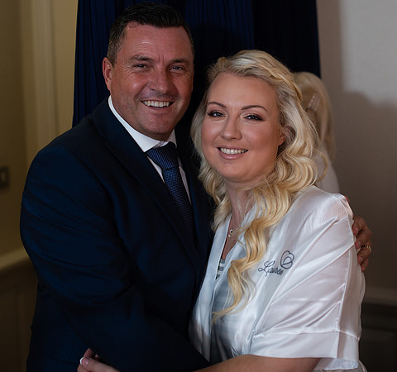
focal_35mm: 56
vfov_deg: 29.4
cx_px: 226
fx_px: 706
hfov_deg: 31.4
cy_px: 130
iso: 250
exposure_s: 1/100
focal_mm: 35
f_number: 2
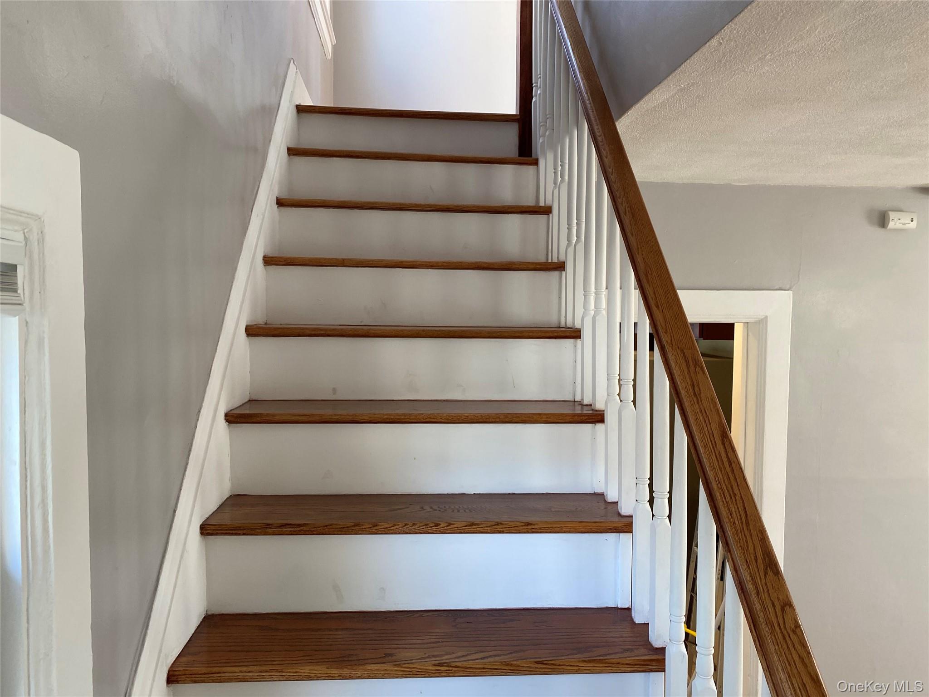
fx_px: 698
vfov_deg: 53.1
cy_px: 348
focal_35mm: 26
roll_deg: -0.4
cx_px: 464
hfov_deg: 67.3
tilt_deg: -3.1
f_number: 1.8
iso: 125
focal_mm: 4.25
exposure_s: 1/120
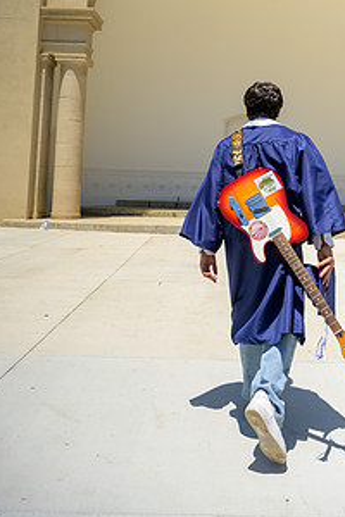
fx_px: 517
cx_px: 223
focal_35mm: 36
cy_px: 136
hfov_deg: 36.6
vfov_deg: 51.1
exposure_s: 1/8000
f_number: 4
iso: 800
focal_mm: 24
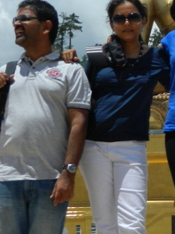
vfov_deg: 13.1
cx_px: 252
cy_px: 66
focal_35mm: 151
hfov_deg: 9.6
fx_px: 1019
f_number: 10.2
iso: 80
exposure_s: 1/250
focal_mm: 8.4
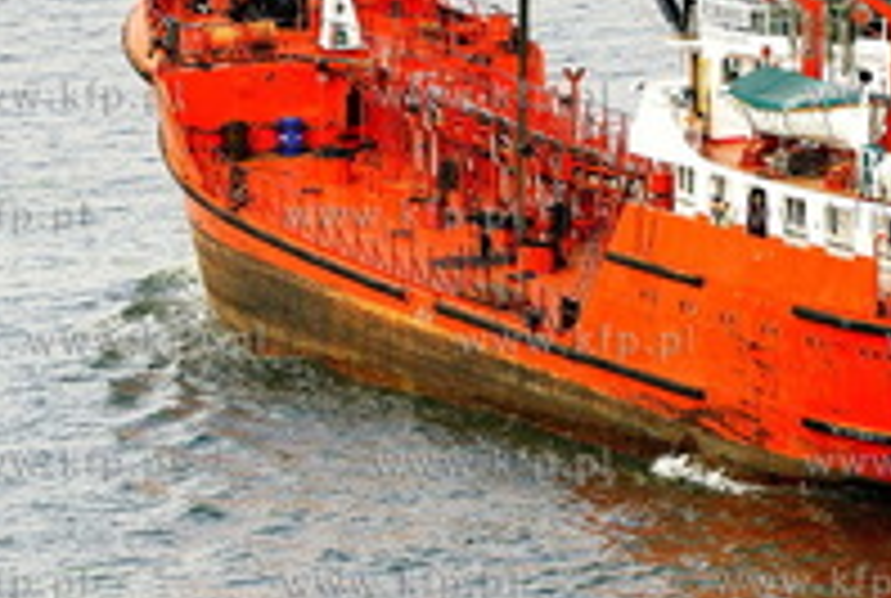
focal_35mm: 469
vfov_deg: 2.9
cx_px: 734
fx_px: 11634
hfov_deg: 4.4
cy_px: 36
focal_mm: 155
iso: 100
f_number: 8
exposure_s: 1/180
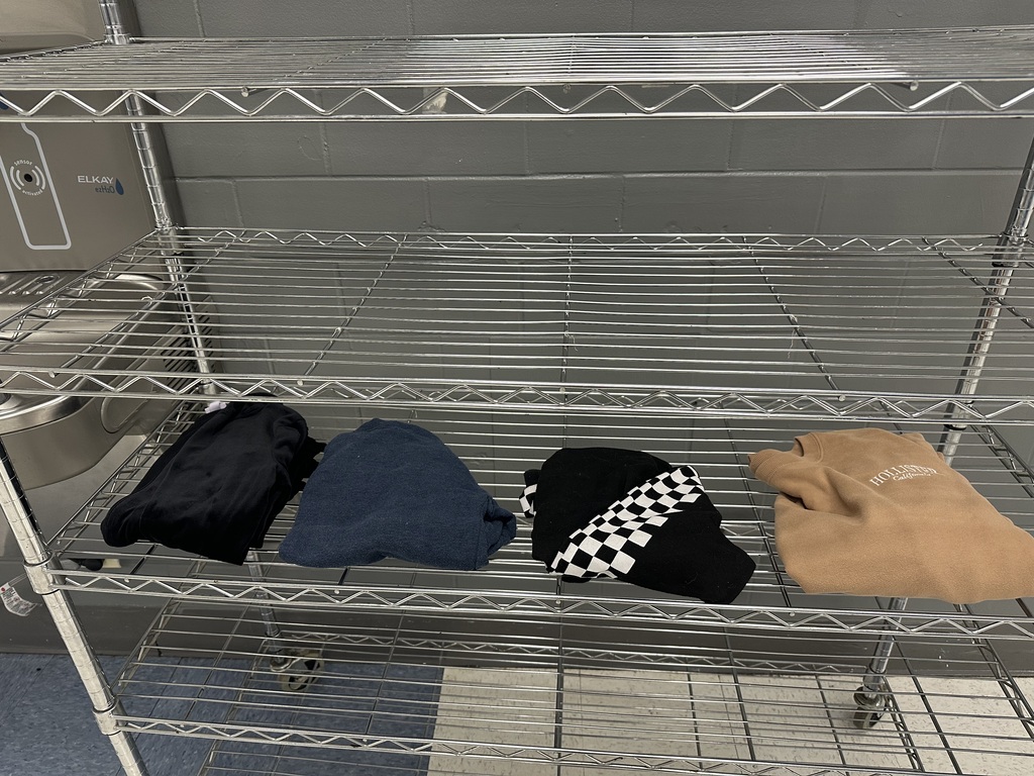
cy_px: 388
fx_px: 717
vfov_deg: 56.8
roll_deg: +1.1
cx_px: 517
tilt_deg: -27.9
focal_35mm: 24
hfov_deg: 71.6
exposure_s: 1/120
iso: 200
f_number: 1.78
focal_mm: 6.86
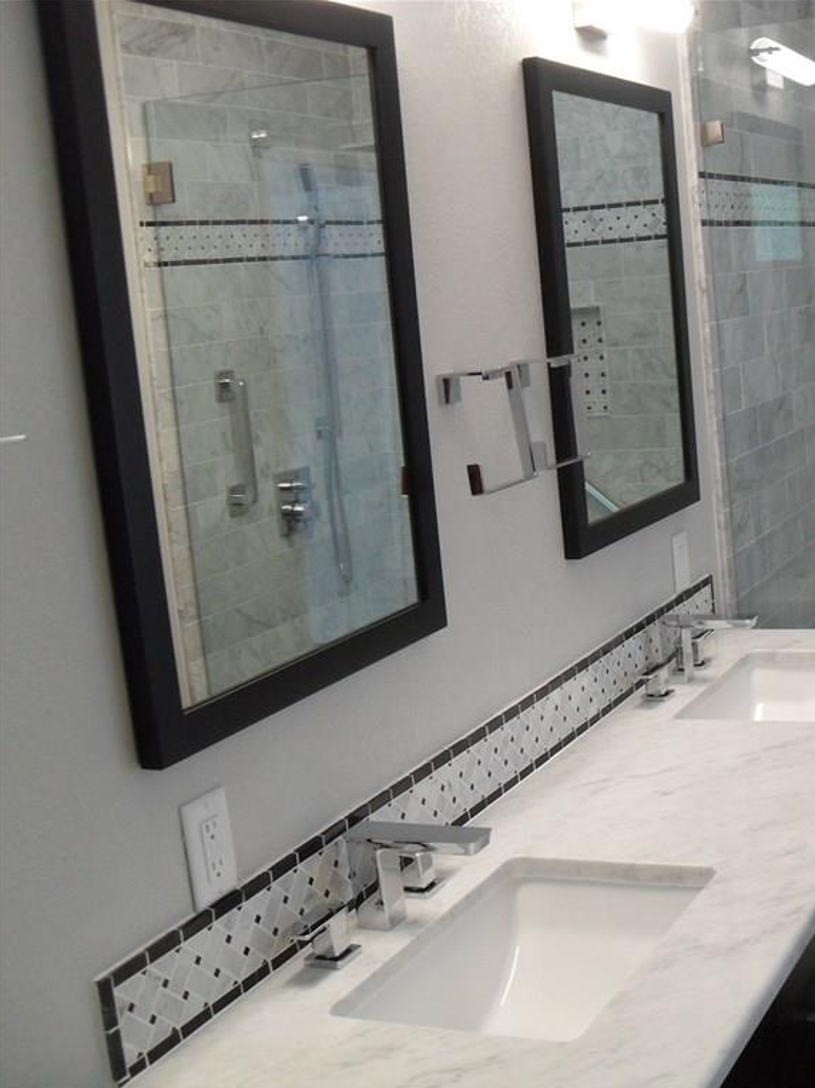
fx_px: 1476
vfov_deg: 40.4
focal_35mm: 47
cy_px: 546
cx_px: 727
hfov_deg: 29.6
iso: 200
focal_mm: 6.2
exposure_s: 1/30
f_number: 2.8
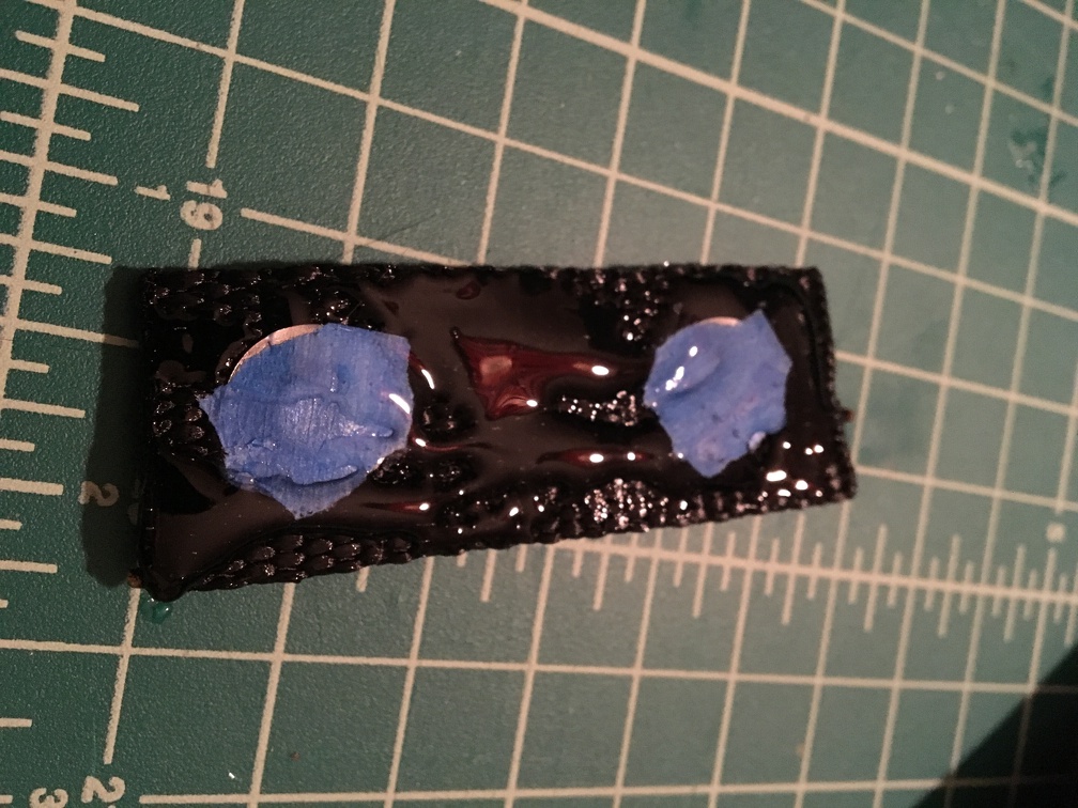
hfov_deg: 61.7
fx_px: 903
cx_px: 539
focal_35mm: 29
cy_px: 404
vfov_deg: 48.2
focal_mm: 4.15
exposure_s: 1/15
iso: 500
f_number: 2.2
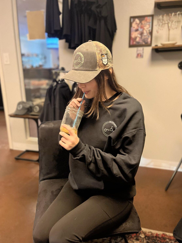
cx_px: 89
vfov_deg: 65.3
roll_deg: +1.2
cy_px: 122
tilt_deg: -16.8
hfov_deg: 51.3
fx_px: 189
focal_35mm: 27
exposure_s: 1/30
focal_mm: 5.1
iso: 1000
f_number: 1.6
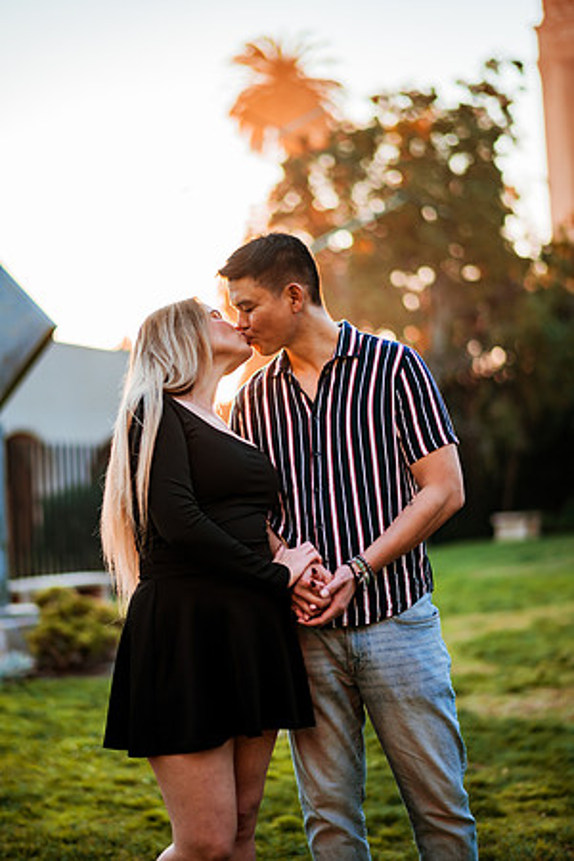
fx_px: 1387
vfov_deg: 34.5
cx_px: 287
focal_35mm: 58
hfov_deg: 23.4
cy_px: 430
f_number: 1.4
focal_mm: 58
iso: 100
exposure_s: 1/800
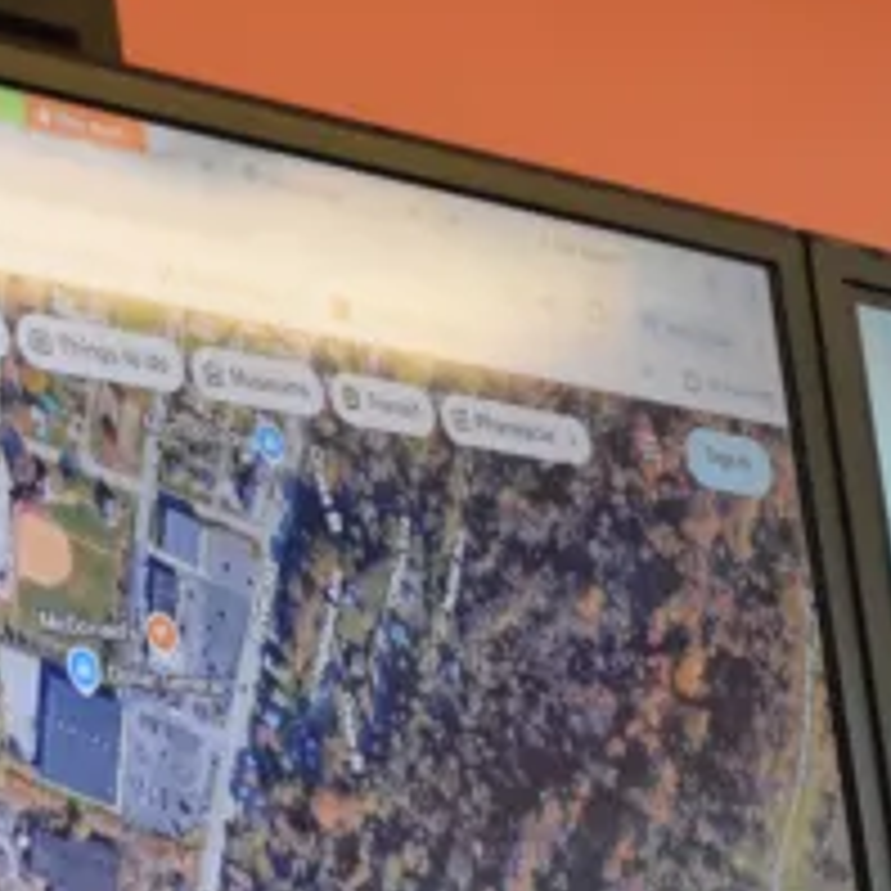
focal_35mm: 164
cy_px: 1084
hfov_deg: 10.6
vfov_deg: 10.5
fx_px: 4776
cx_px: 711
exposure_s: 1/60
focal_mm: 34
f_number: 5
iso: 800
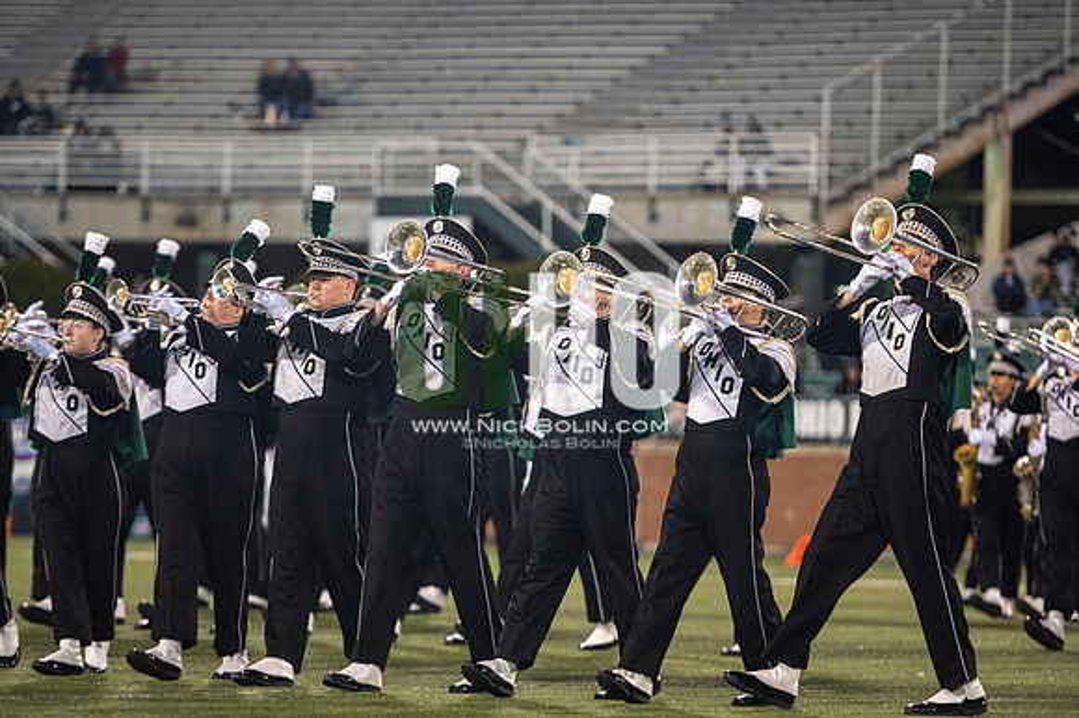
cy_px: 359
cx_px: 540
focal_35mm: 180
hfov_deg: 11.4
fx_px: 5392
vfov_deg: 7.6
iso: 1000
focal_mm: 180
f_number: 2.8
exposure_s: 1/500
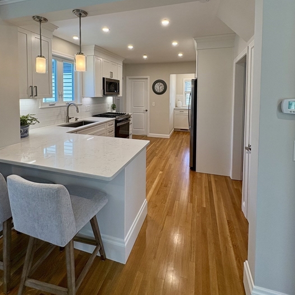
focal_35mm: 18
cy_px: 101
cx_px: 148
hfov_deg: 80.7
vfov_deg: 78.3
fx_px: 174
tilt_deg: -2.5
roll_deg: -0.2
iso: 125
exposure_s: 1/126
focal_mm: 2.22
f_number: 2.2
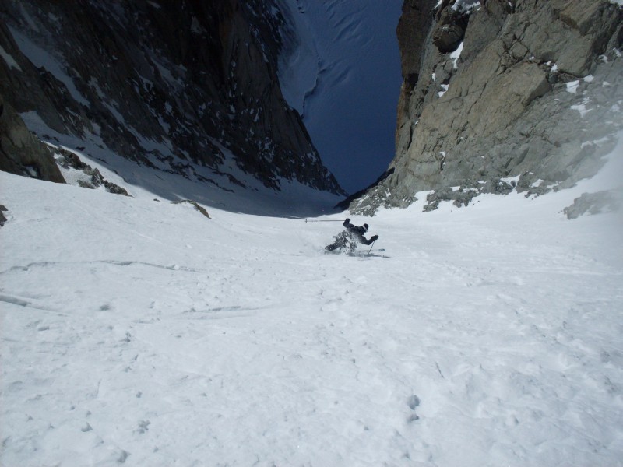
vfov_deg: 37.7
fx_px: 684
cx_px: 312
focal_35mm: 38
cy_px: 234
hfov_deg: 49.0
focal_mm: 6.3
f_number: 8.4
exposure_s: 1/1500
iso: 100
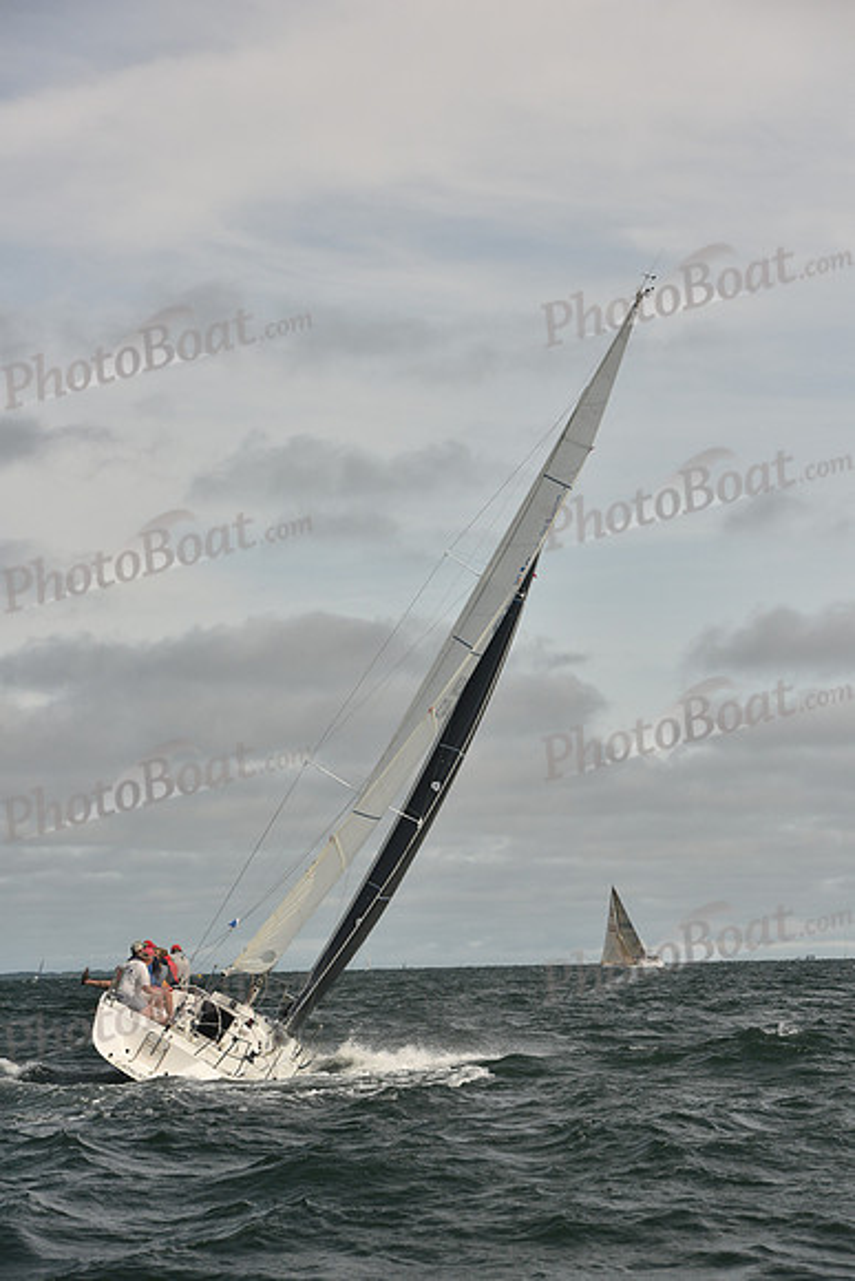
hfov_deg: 13.0
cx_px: 428
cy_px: 640
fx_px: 3738
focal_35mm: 105
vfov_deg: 19.5
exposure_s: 1/1000
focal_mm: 105
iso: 320
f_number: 7.1
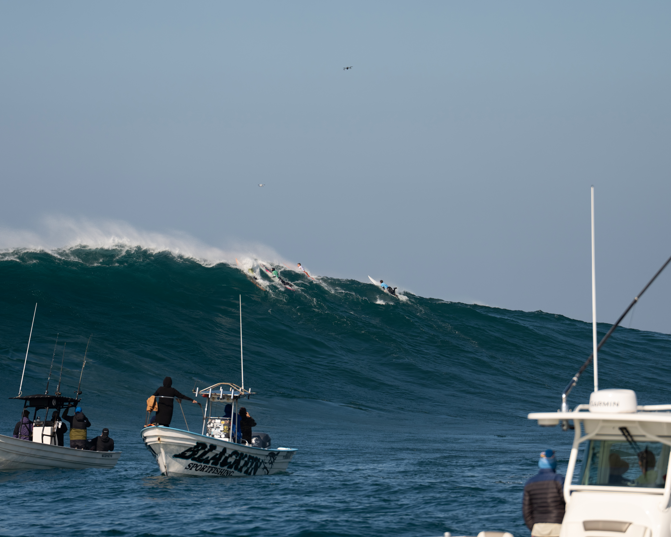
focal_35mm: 226
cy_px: 268
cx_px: 302
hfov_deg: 8.5
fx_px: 4488
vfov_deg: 6.8
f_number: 4
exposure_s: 1/1250
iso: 160
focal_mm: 200
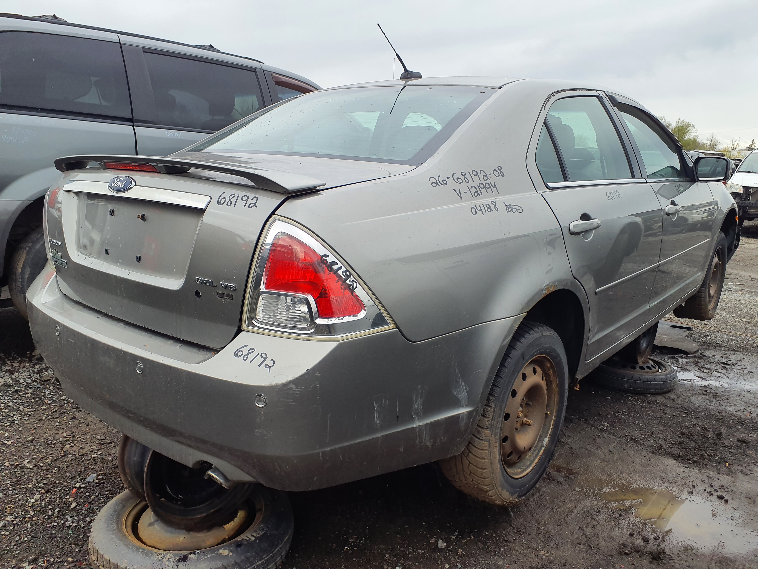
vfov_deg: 51.4
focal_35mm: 27
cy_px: 284
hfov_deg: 65.3
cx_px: 379
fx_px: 591
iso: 40
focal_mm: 3.58
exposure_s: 1/814
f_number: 1.9
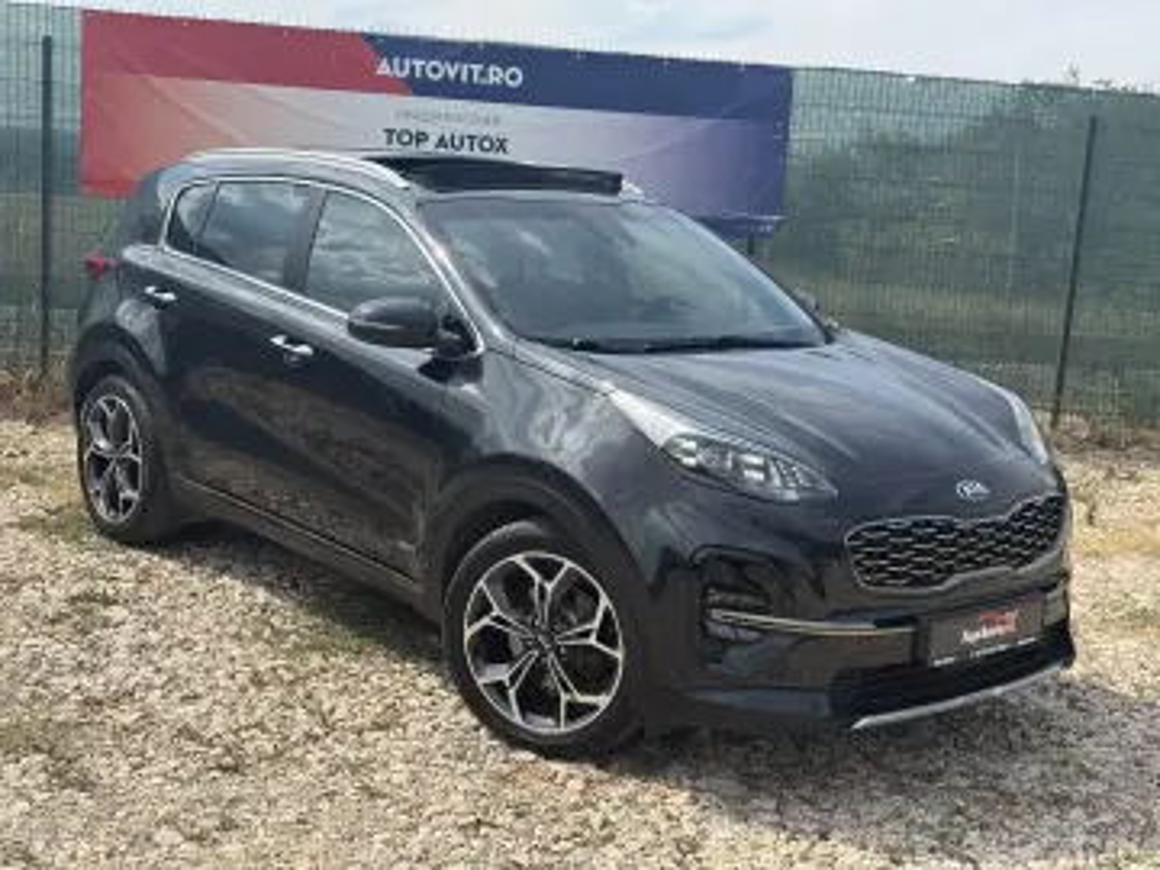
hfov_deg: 39.7
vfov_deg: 30.3
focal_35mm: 48
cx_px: 580
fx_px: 1609
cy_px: 435
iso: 80
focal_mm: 6.76
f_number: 1.78
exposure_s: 1/4098
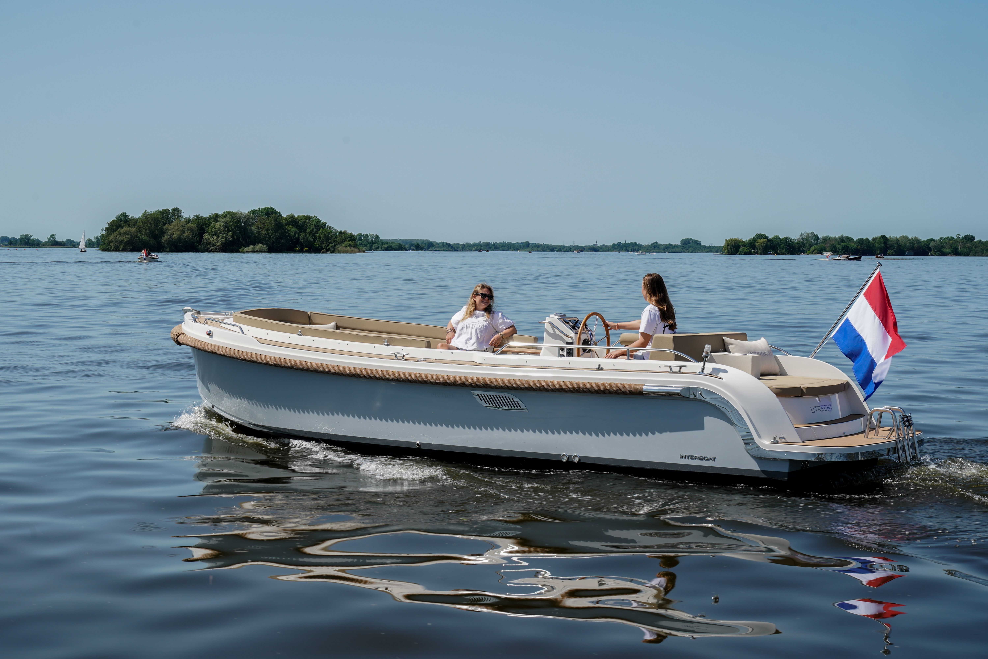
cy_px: 330
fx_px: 1537
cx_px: 494
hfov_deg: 35.6
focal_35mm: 56
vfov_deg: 24.2
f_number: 13
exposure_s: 1/125
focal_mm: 56
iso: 125
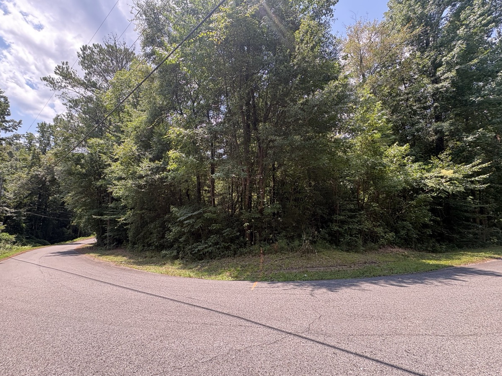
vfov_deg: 81.7
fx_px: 218
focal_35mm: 15
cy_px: 186
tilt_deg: +7.3
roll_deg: -1.1
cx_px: 238
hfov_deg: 98.1
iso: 50
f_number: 2.2
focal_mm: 2.22
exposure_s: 1/226
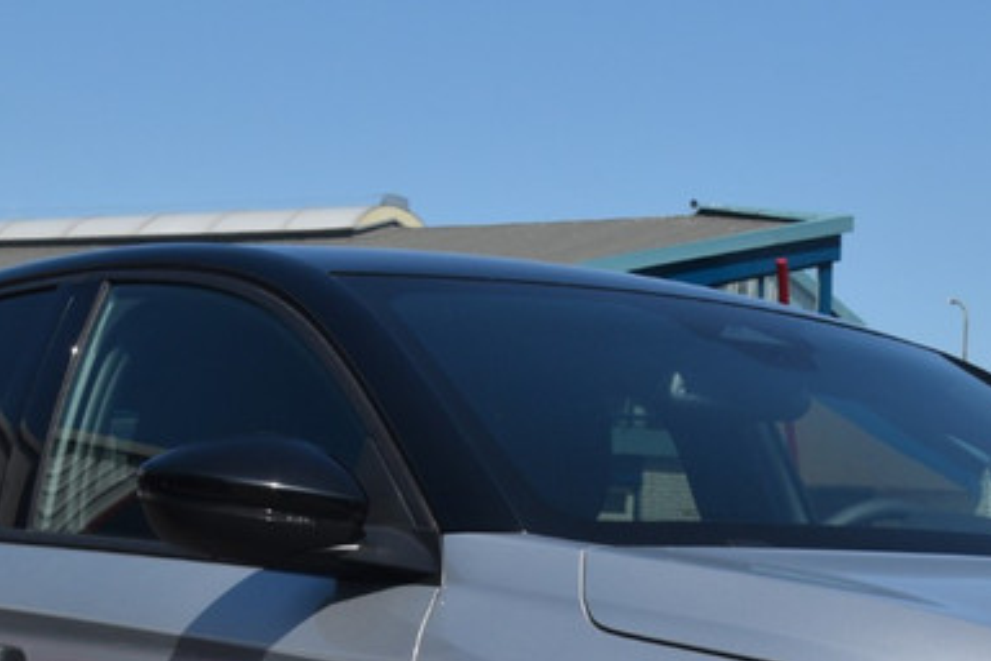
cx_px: 738
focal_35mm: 120
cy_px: 717
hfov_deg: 17.0
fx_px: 3303
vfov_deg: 11.3
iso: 200
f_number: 11
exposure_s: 1/500
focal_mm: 30
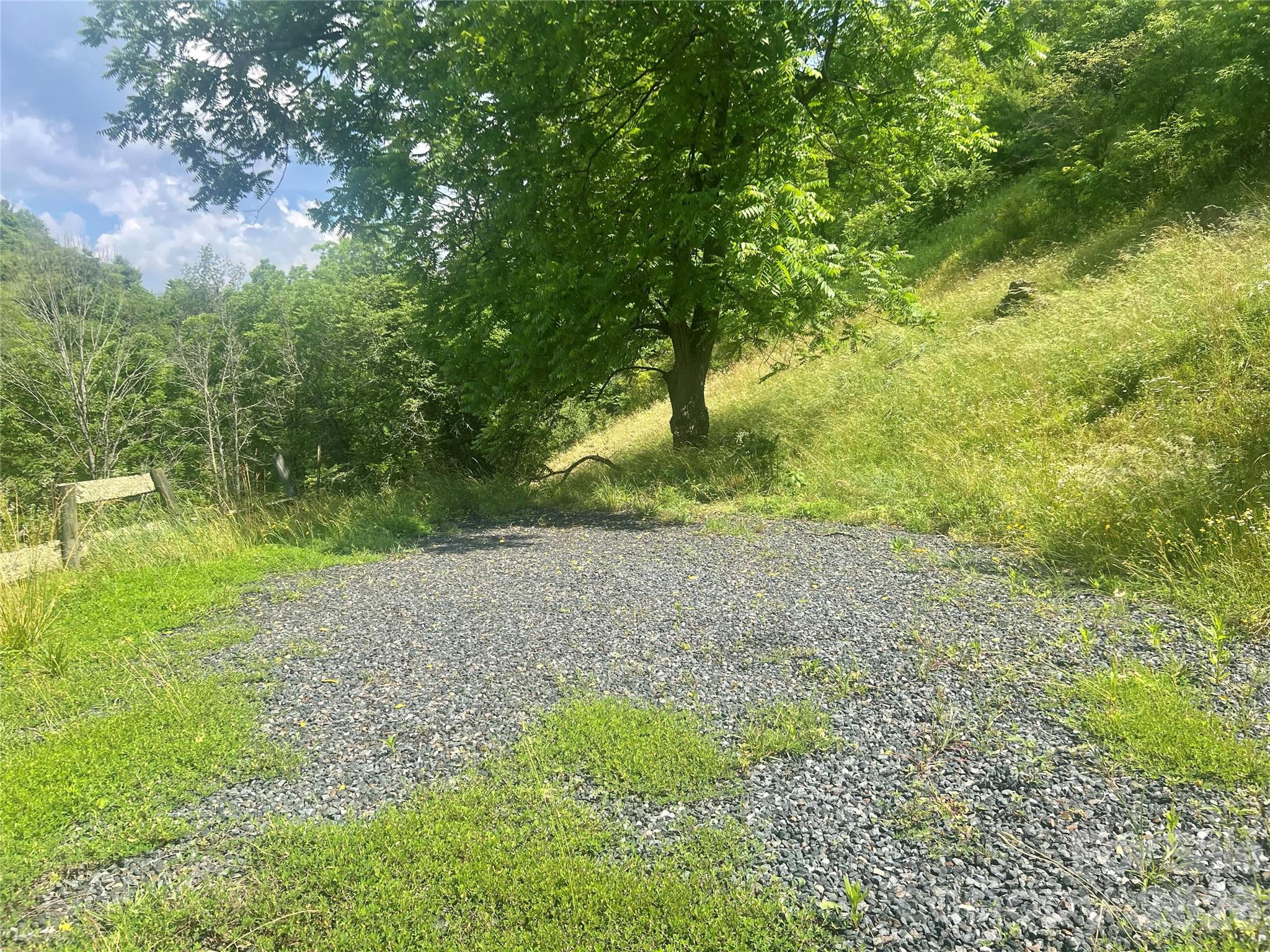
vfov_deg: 53.1
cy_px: 476
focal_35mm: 26
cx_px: 635
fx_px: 954
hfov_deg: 67.3
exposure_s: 1/2045
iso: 50
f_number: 1.5
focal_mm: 5.7
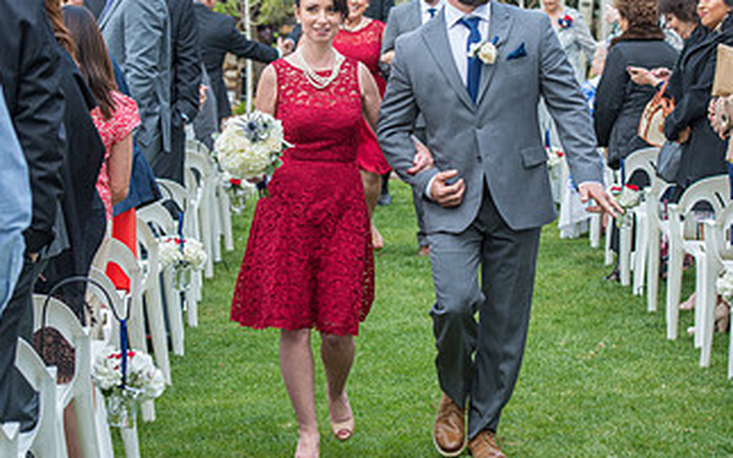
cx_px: 395
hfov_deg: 13.9
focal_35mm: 150
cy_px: 158
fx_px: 2997
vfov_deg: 8.7
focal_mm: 82
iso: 400
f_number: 5
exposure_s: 1/200
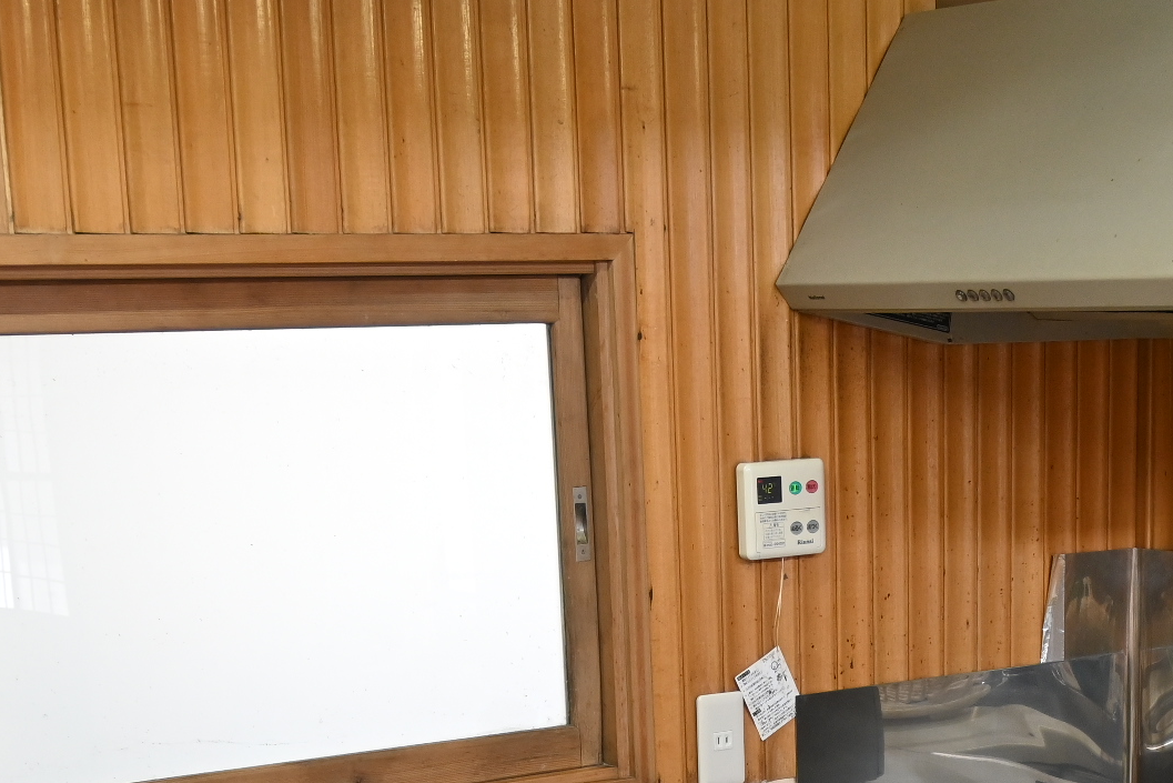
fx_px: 2574
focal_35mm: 79
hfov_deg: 25.4
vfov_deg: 16.4
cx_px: 876
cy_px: 1006
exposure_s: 1/20
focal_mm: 20
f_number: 3.8
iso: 400
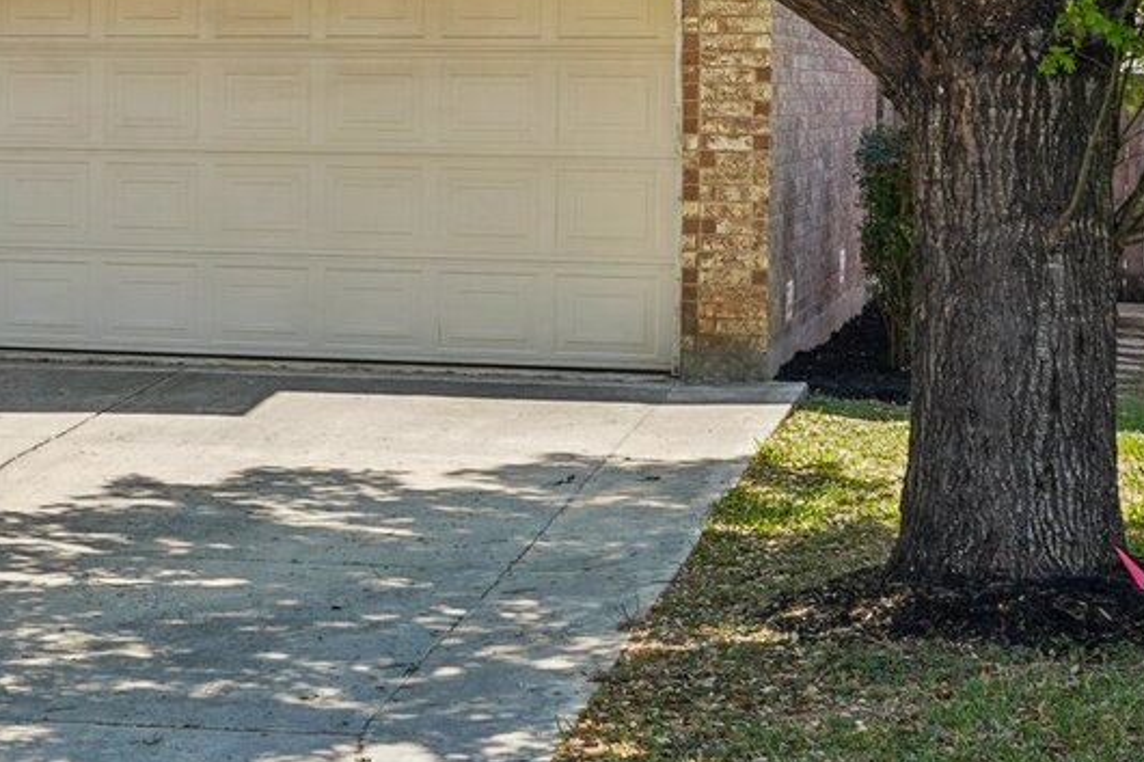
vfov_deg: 12.3
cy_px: -278
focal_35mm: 107
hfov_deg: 18.2
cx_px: -222
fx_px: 3399
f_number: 8
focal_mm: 35
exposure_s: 1/80
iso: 100
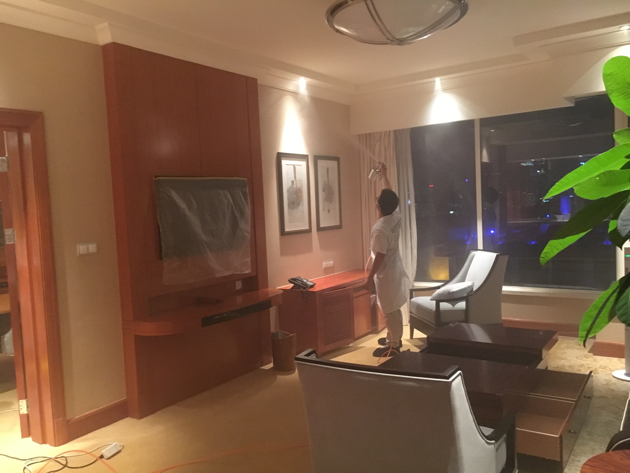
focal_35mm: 29
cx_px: 315
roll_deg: +3.1
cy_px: 236
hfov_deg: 61.7
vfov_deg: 48.2
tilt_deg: -4.9
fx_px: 528
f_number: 2.2
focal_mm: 4.15
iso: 320
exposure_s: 1/17
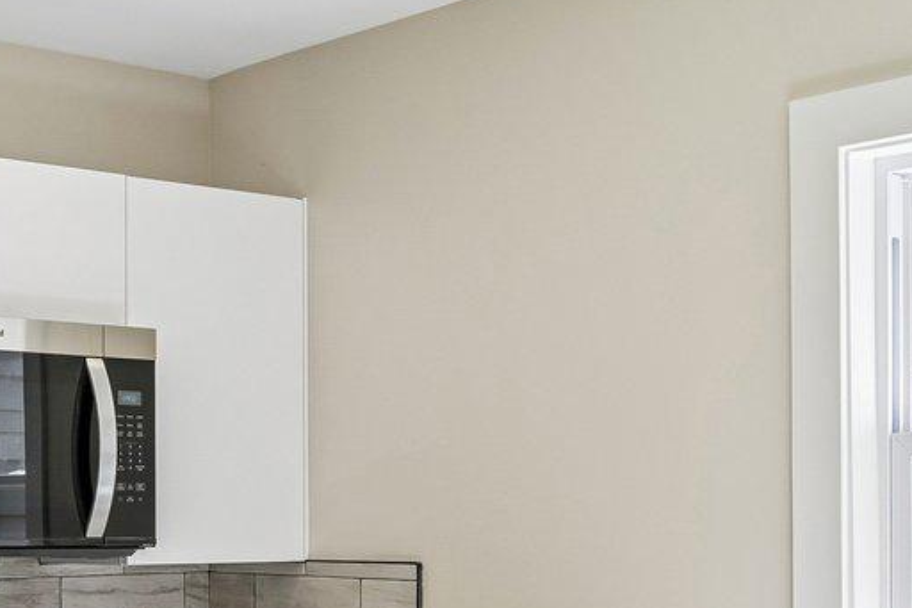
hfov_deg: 27.4
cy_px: 511
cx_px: 151
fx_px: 1823
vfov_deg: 18.7
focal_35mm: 72
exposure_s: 1/20
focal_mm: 18
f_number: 8
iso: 100
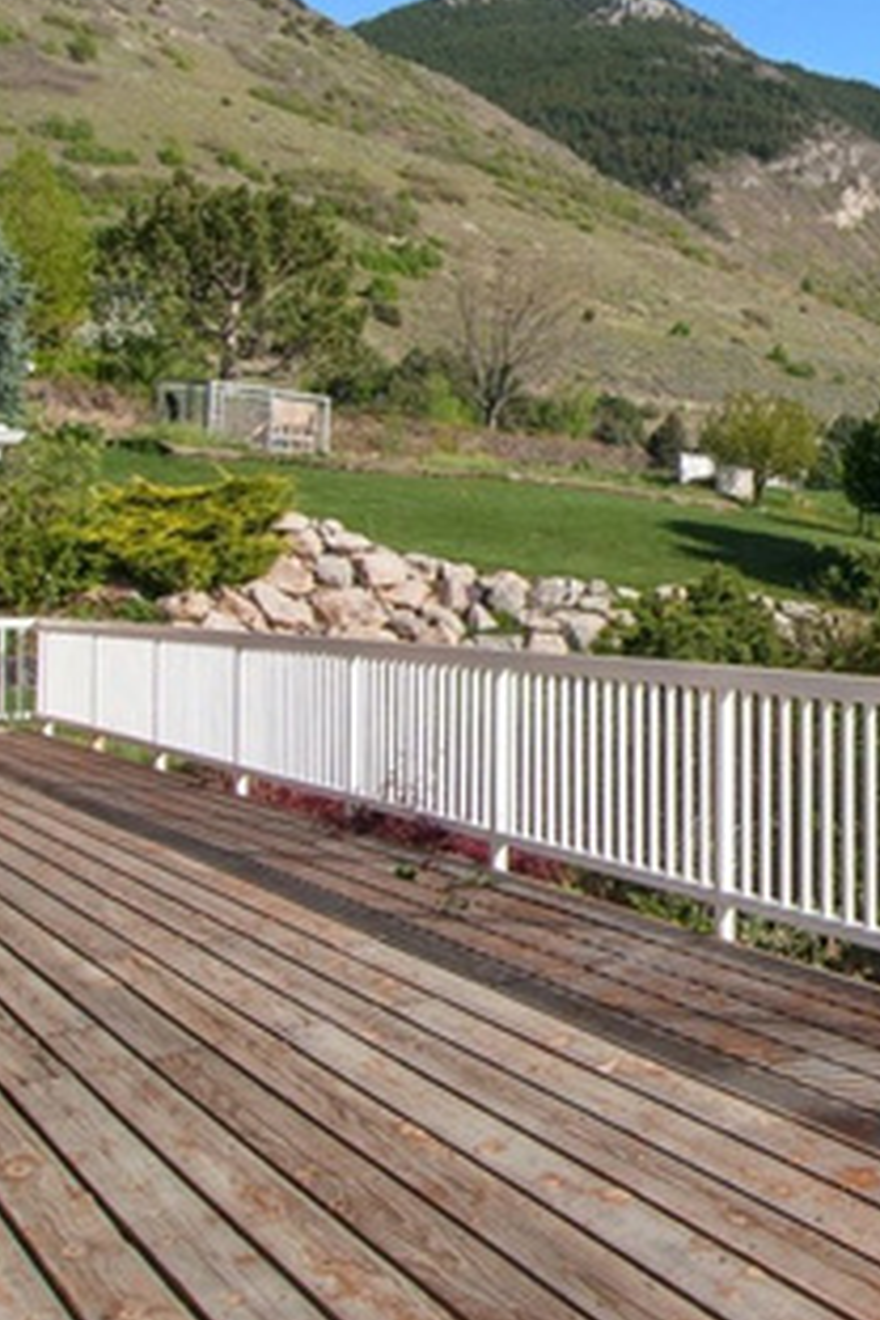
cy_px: 465
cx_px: 1096
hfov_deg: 29.9
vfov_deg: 51.1
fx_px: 1357
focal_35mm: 37
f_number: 10
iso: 100
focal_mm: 12
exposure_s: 1/200
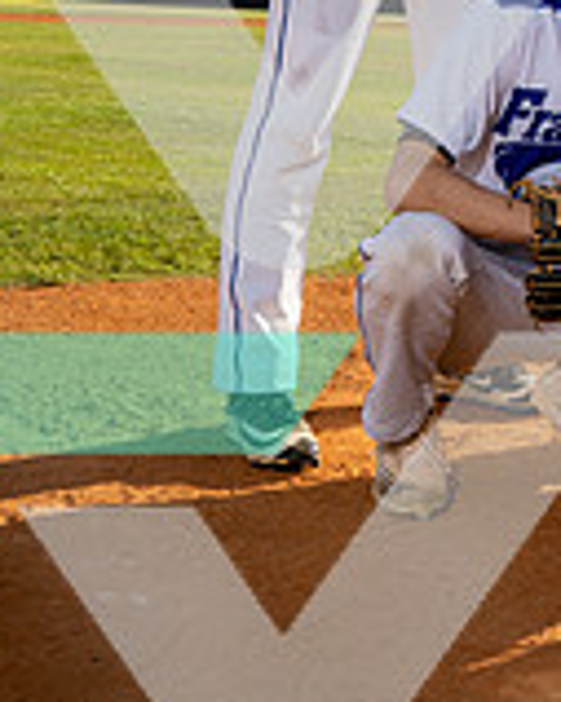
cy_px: 33
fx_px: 1703
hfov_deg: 15.7
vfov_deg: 22.6
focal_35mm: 82
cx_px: 1038
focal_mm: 24
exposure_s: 1/250
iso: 200
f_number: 8
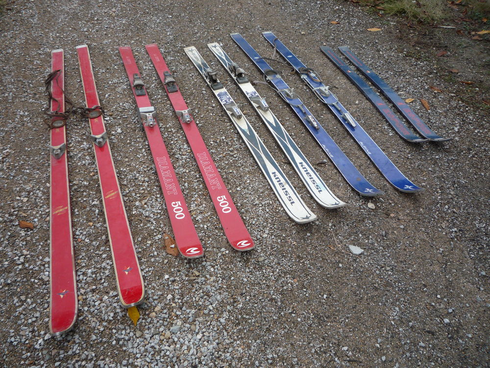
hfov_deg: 60.0
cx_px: 245
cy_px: 184
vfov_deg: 46.8
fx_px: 425
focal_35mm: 30
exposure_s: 1/250
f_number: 4
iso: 100
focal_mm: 5.2
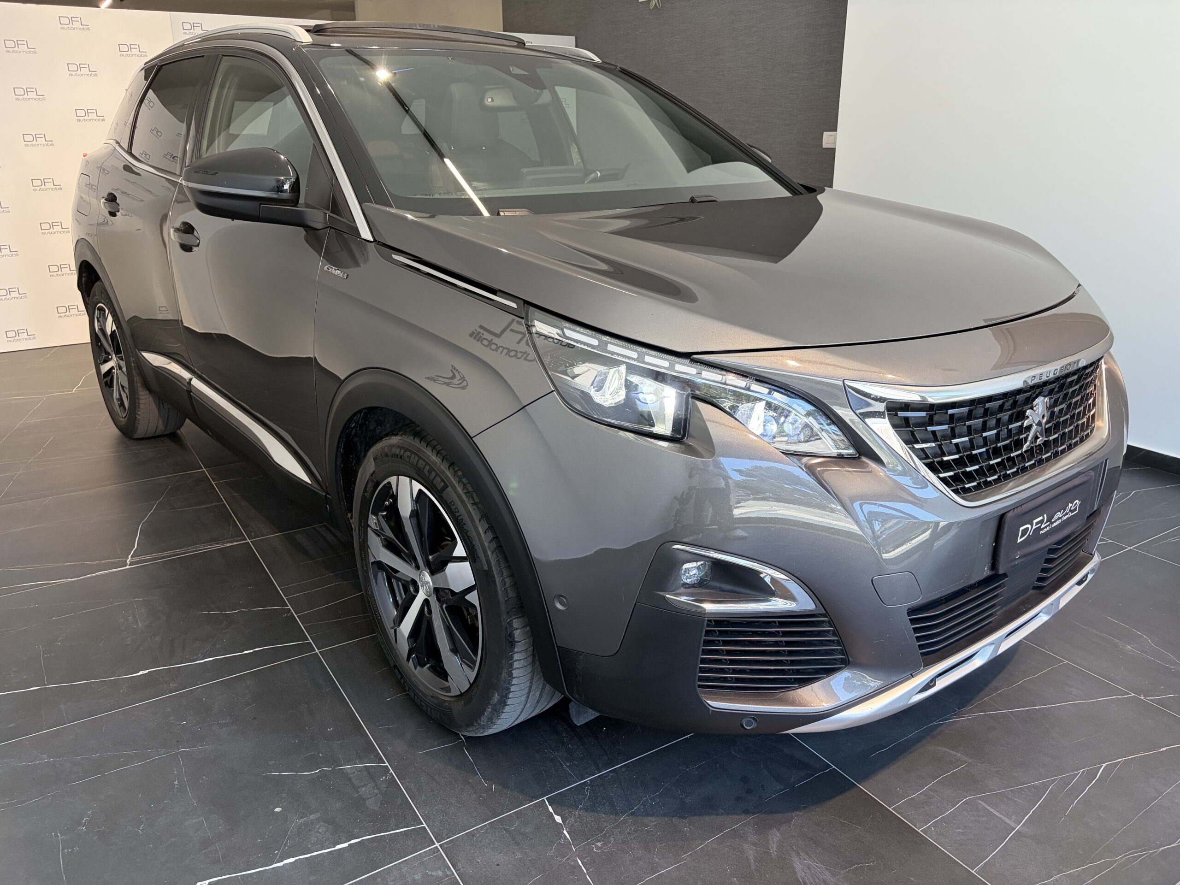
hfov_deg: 67.3
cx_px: 590
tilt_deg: -19.0
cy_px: 442
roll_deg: +0.5
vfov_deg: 53.1
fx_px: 886
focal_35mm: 26
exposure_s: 1/197
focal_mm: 5.96
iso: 160
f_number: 1.6
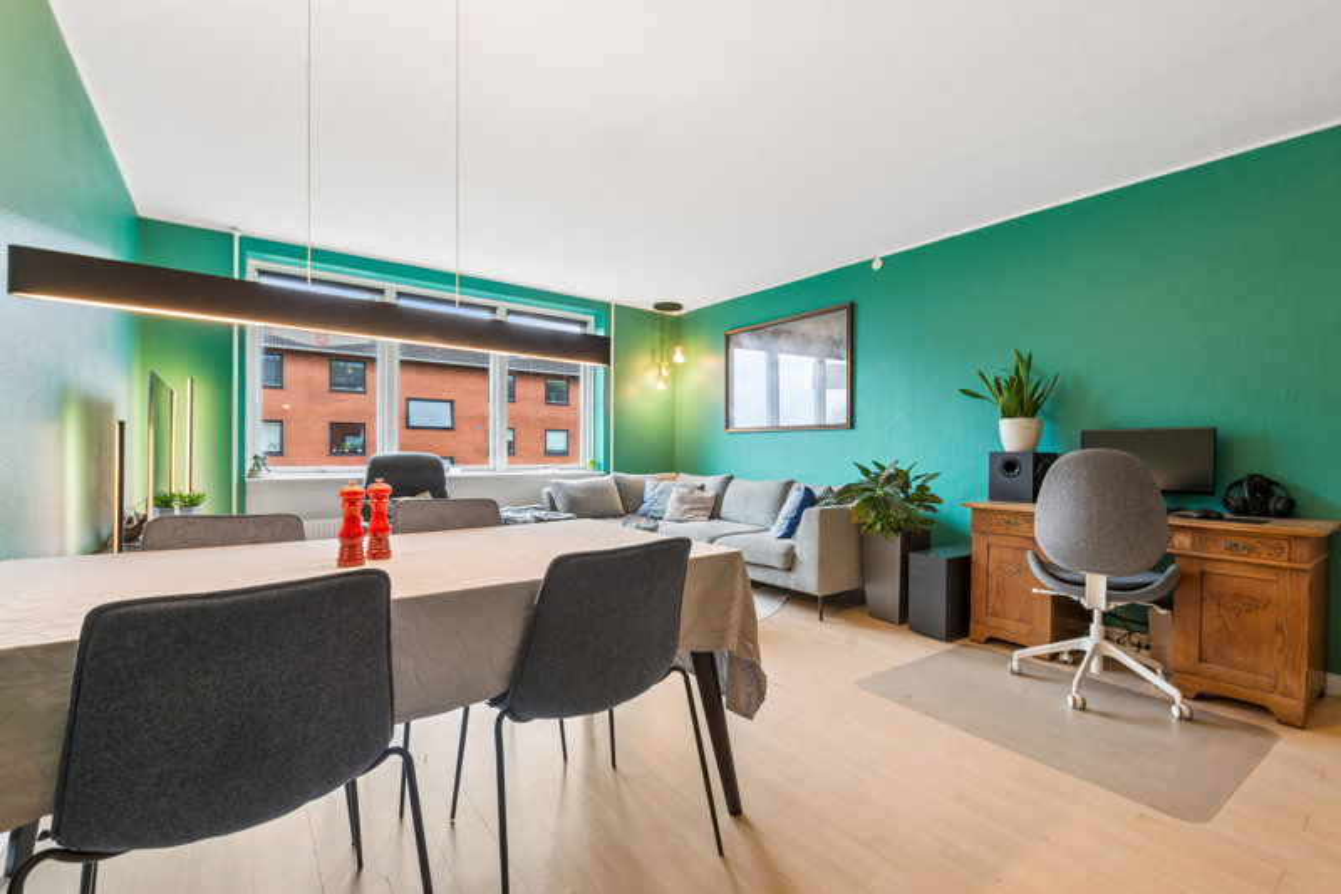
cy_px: 447
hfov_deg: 96.7
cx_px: 670
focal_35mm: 16
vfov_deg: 73.7
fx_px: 596
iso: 200
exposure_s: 1/5
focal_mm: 16
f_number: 9
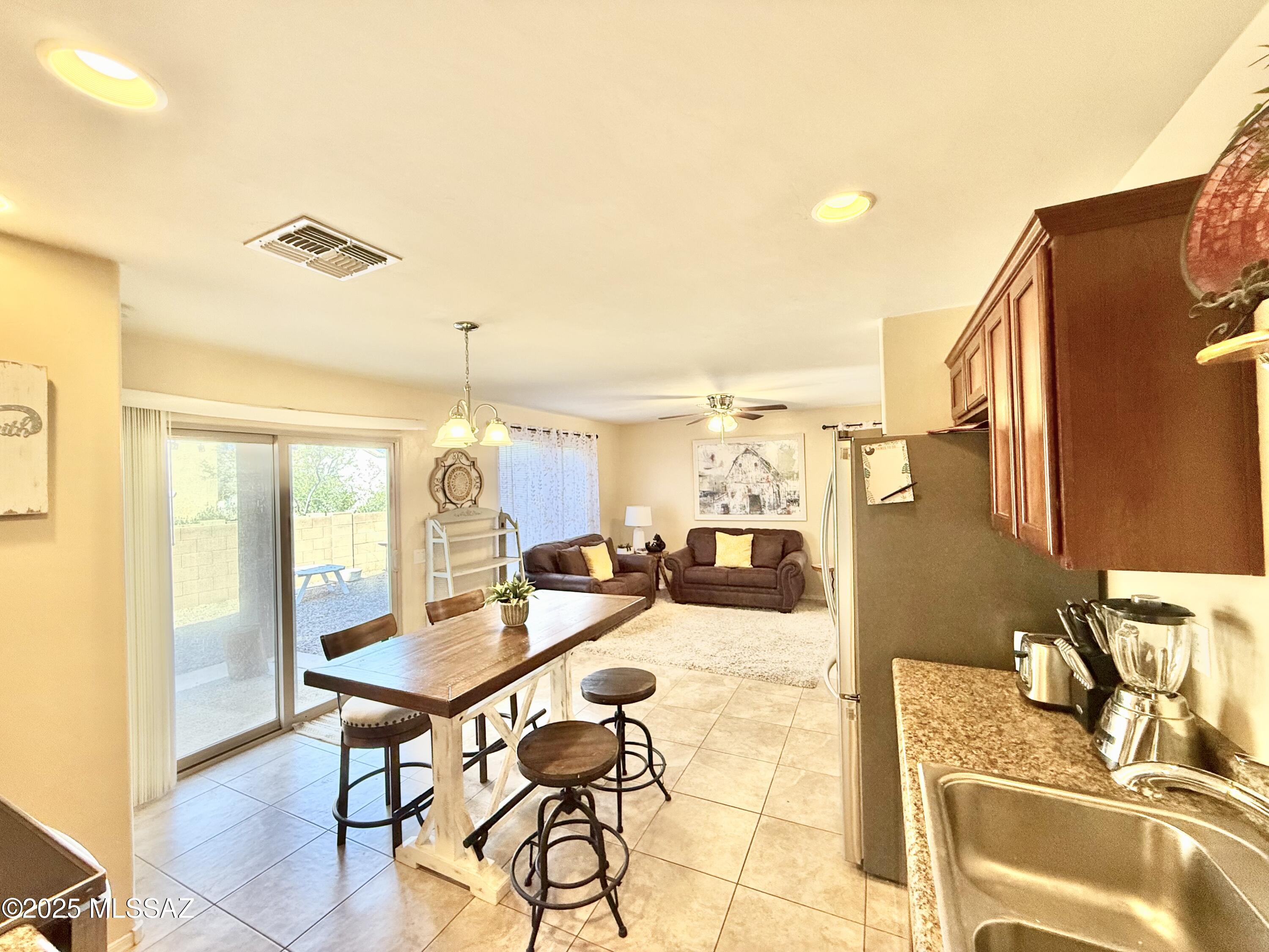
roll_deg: +1.7
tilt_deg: +0.1
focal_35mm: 14
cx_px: 634
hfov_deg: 102.1
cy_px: 476
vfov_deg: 85.7
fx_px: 513
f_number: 2.2
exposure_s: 1/120
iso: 250
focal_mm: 2.22
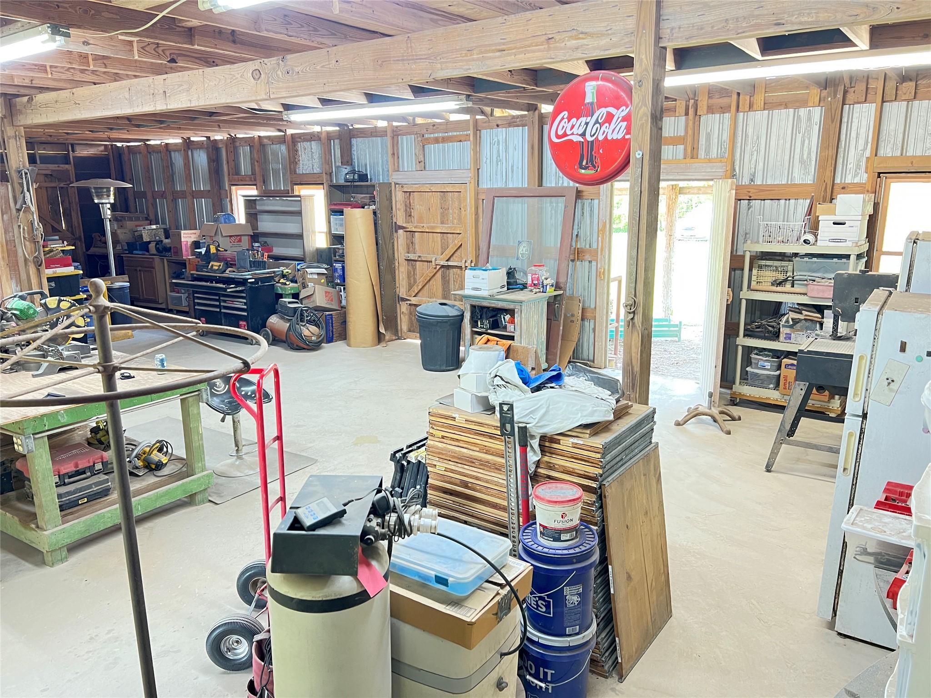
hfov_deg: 67.3
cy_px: 349
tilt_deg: -13.2
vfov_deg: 53.1
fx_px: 699
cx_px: 466
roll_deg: +1.0
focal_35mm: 26
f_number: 1.5
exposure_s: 1/60
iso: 320
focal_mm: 5.7
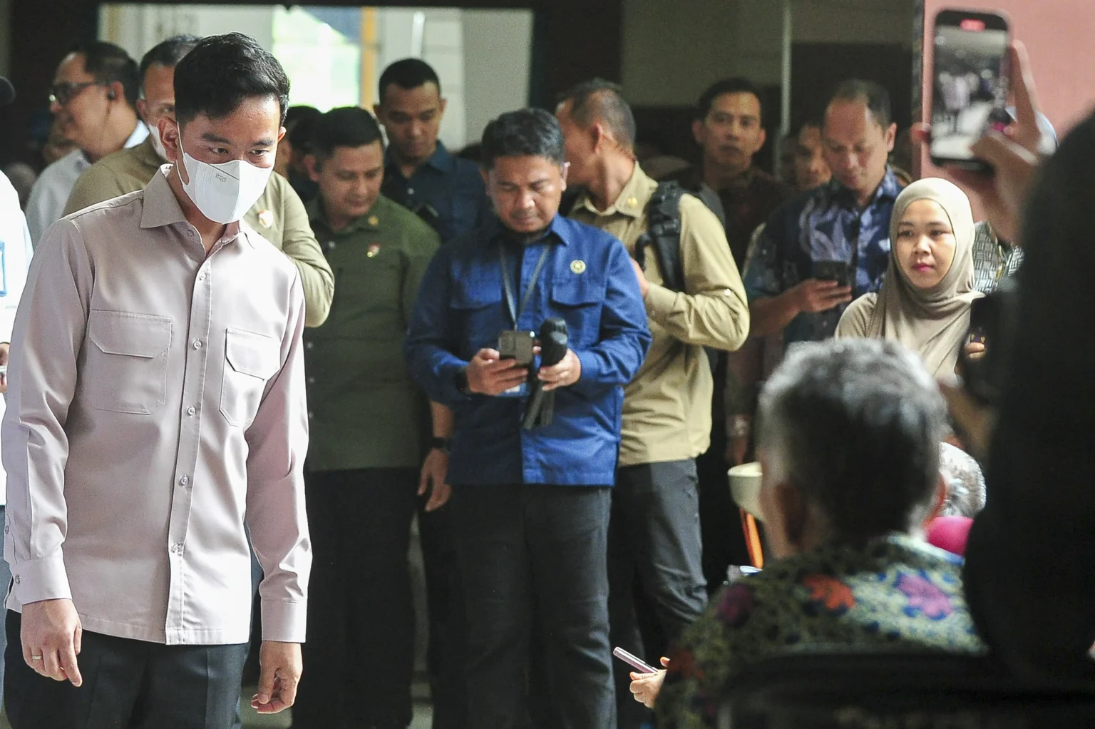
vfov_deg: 15.9
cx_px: 548
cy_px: 364
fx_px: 2614
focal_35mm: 86
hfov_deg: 23.7
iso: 5000
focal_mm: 86
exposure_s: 1/400
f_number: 4
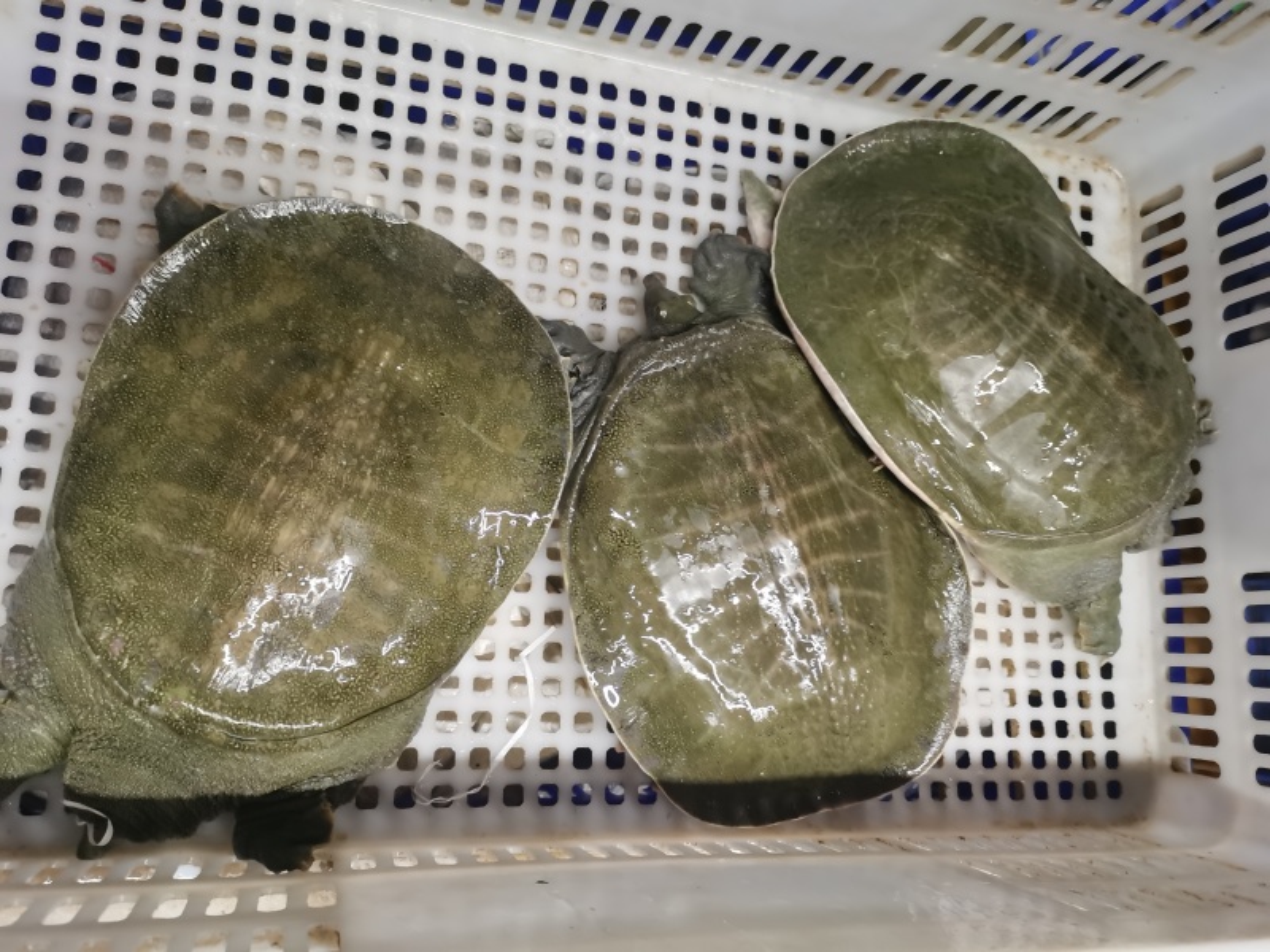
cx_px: 635
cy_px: 476
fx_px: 991
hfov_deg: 65.3
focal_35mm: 27
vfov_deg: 51.4
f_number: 1.8
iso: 500
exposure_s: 1/33.3
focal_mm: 5.58
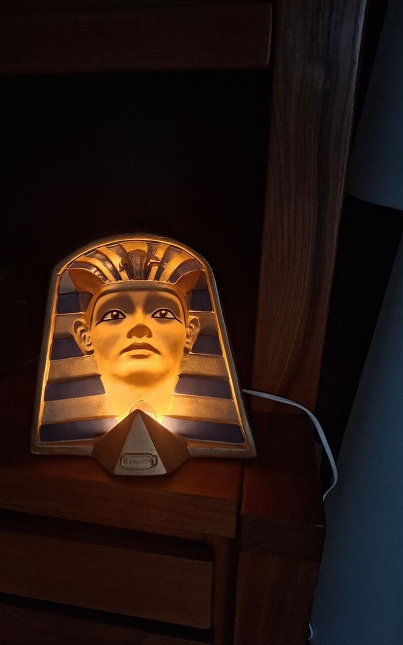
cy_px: 318
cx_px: 172
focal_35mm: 25
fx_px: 439
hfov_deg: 49.1
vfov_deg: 72.5
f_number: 1.8
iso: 64
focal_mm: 5.54
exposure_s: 1/100
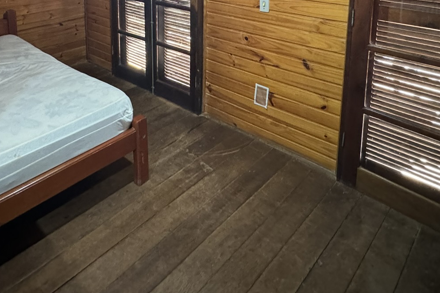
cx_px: 166
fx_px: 367
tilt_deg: -7.8
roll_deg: +0.6
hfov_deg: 61.1
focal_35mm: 30
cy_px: -22
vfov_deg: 37.3
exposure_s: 1/40
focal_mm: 2.22
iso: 1000
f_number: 2.2
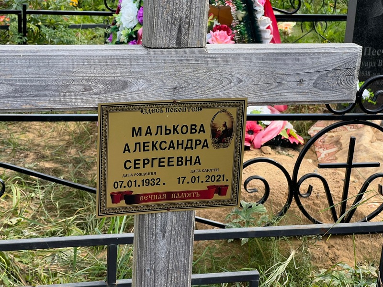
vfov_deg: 19.1
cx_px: 192
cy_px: 144
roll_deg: -3.2
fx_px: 852
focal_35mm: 77
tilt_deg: -20.7
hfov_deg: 25.3
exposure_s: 1/156
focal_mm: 9
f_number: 2.8
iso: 32
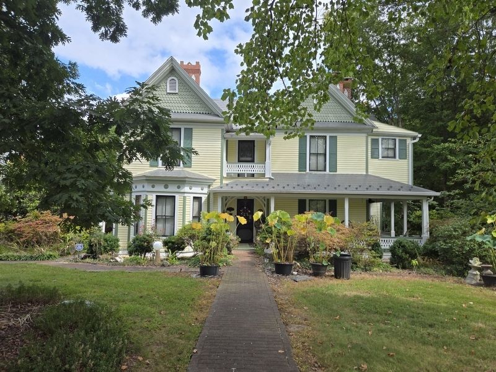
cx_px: 248
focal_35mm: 23
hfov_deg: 73.9
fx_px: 330
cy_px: 186
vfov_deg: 58.9
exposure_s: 1/1061
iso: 25
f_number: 1.8
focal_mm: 5.4
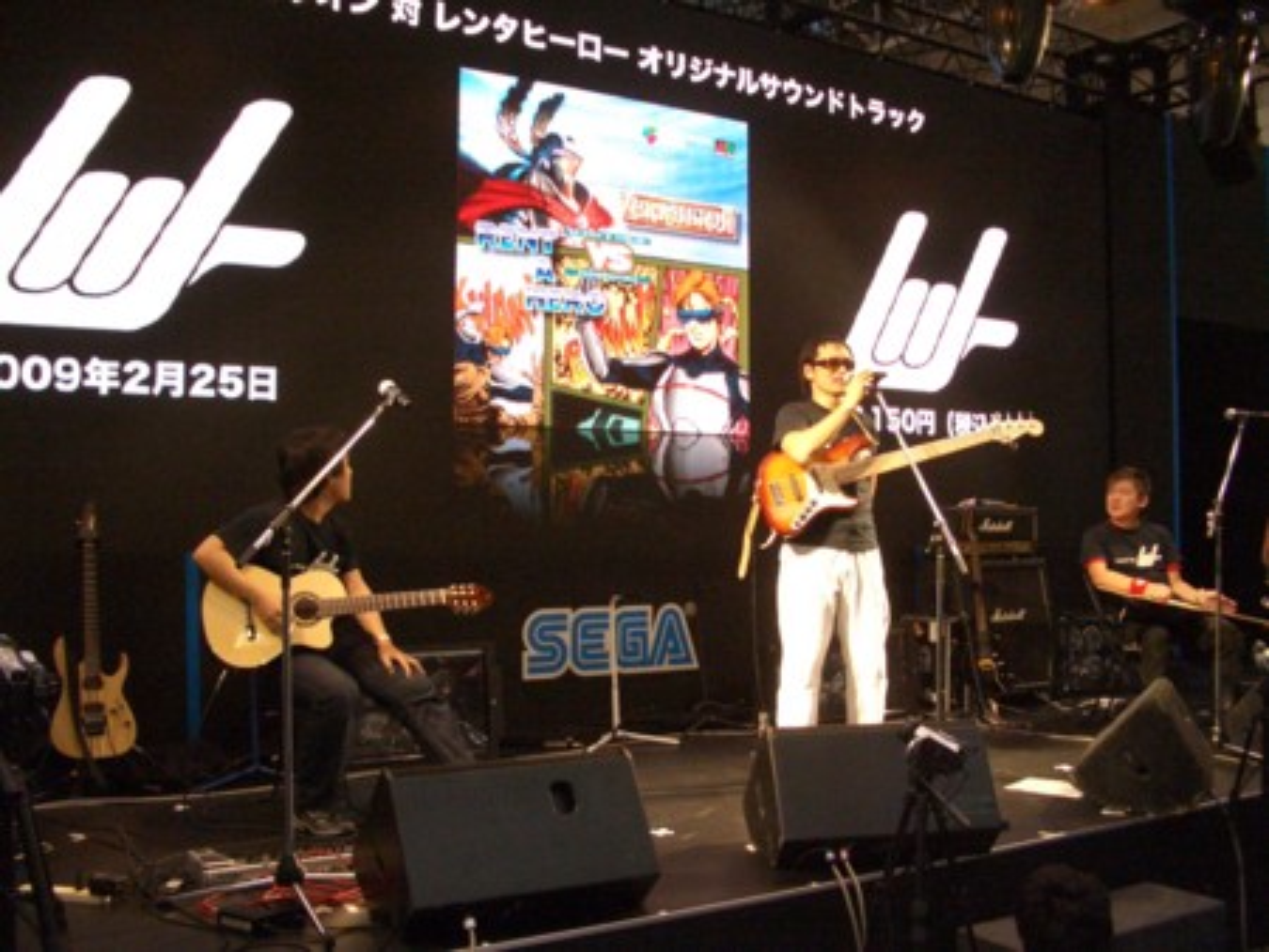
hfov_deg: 52.6
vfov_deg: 40.7
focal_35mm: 35
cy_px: 476
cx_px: 634
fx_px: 1284
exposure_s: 1/100
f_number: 2.6
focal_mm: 5.8
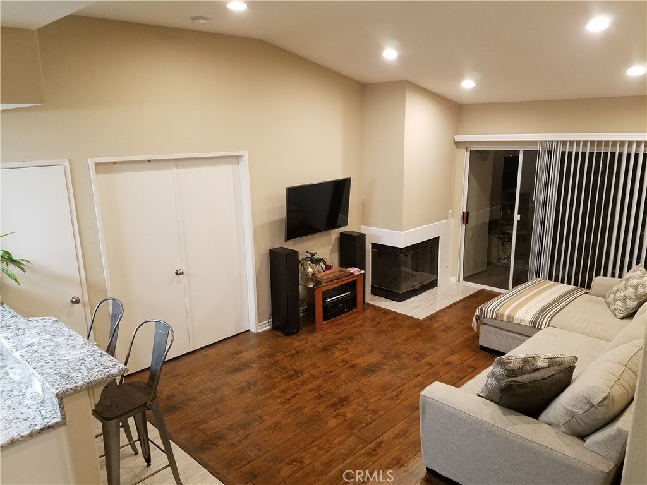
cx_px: 324
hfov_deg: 67.3
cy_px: 242
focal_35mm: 26
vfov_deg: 53.1
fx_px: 486
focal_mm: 4.2
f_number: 1.7
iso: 160
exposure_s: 1/30
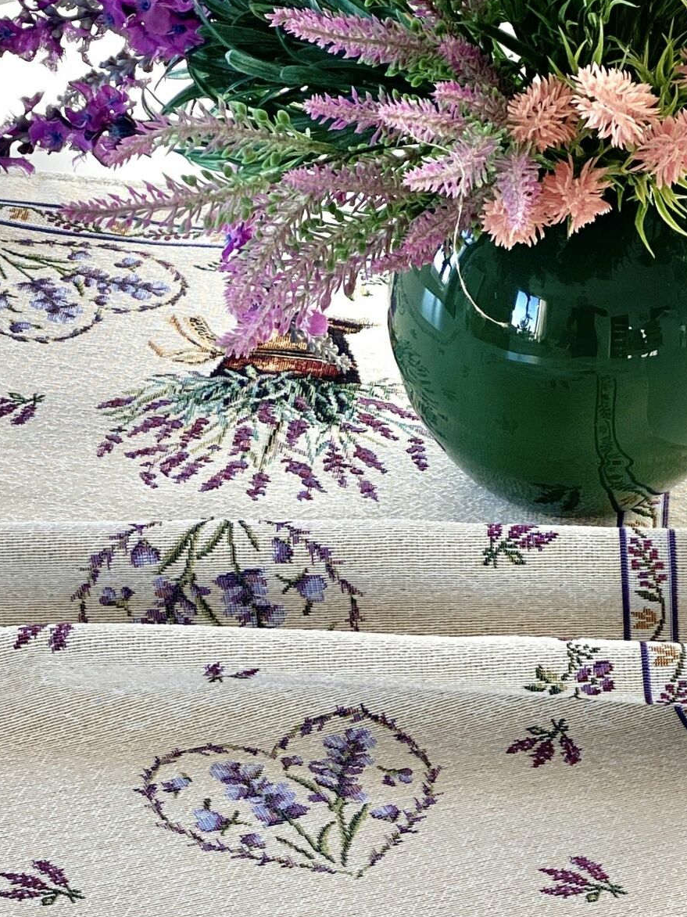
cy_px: 756
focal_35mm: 142
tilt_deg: -33.5
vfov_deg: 13.8
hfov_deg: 10.4
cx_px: 447
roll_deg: -3.4
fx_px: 3758
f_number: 2
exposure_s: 1/122
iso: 25
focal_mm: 6
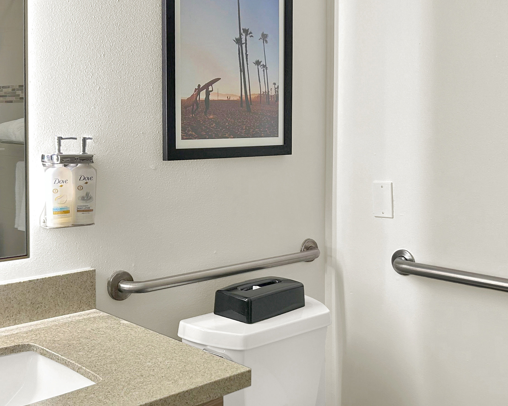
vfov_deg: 32.4
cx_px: 229
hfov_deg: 40.3
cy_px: 278
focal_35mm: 46
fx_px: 692
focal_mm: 5.7
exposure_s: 1/120
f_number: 1.5
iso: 50
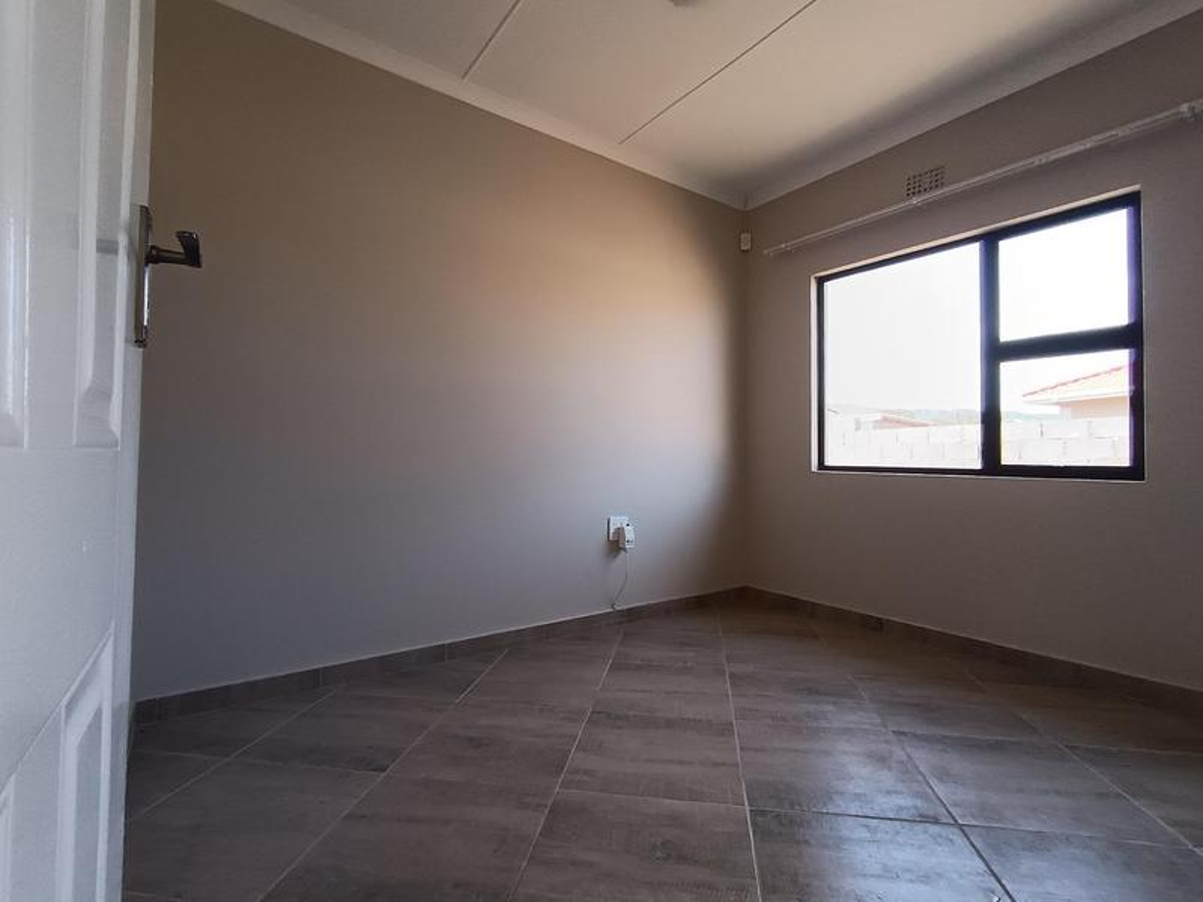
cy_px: 451
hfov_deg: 91.0
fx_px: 591
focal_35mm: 17
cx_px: 602
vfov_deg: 74.7
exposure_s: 1/100
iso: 169
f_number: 2.2
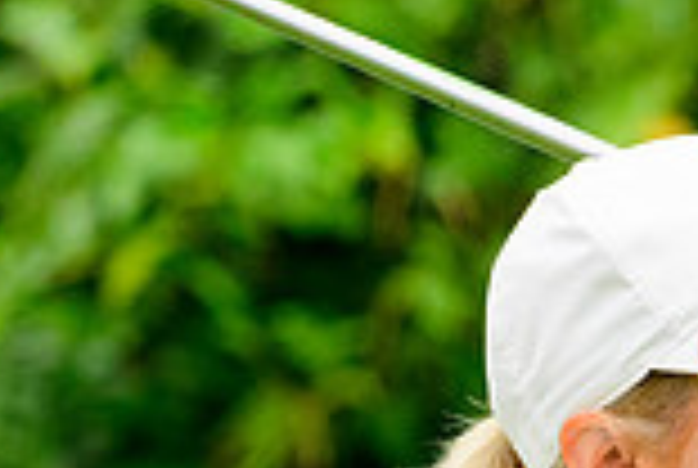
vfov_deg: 1.3
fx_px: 20261
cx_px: 1303
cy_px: 744
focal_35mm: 1043
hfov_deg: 2.0
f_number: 5
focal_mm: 200
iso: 2000
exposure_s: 1/2000
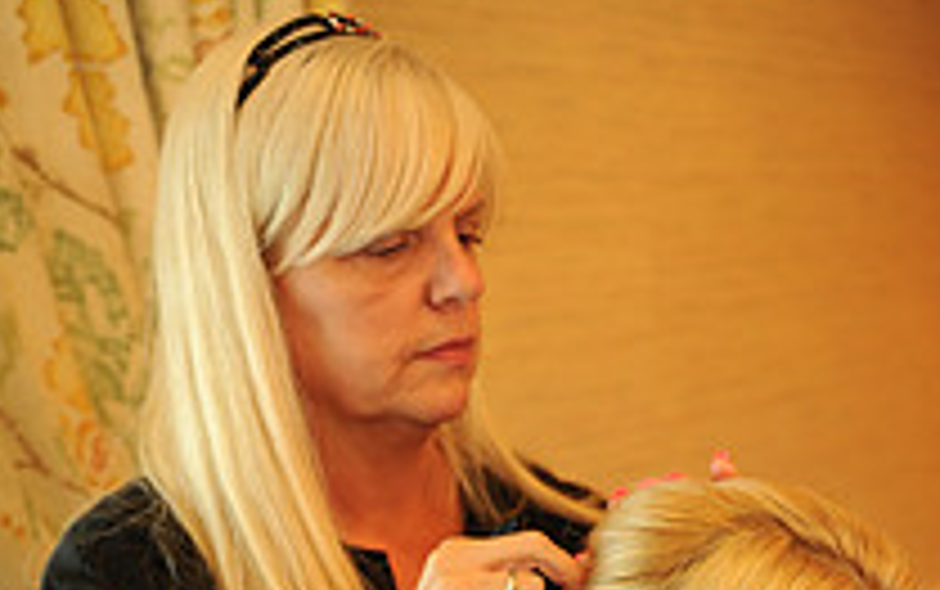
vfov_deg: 17.3
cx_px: 623
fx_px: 1795
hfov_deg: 29.2
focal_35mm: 70
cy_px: 802
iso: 500
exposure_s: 1/125
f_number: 2.8
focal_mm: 32
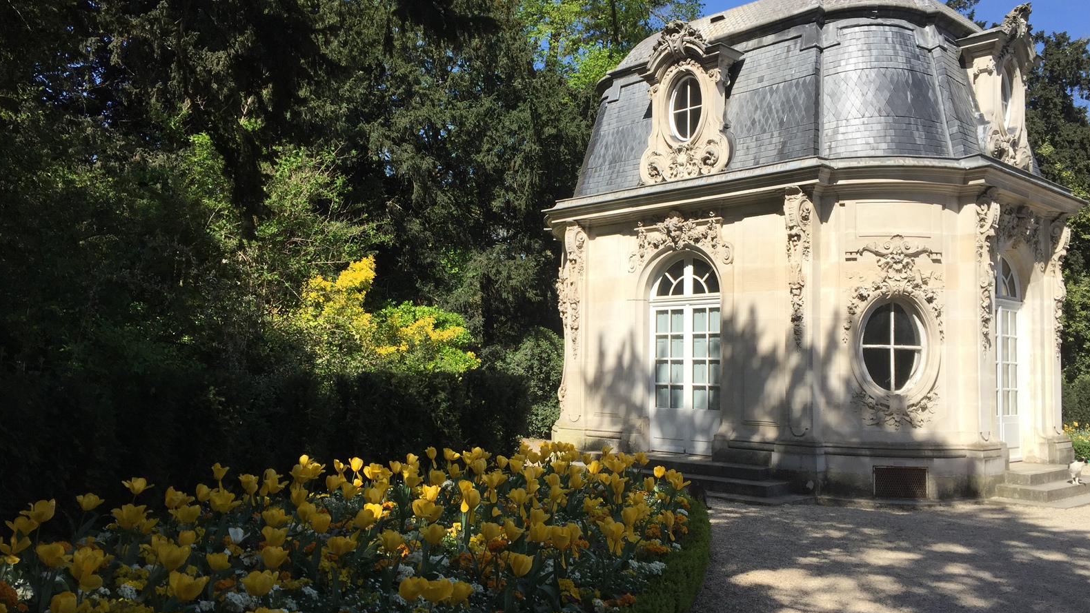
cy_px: 325
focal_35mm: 32
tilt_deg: +3.4
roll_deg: -1.1
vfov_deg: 36.7
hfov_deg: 61.0
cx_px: 548
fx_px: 925
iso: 32
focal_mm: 4.15
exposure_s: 1/1582
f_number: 2.2
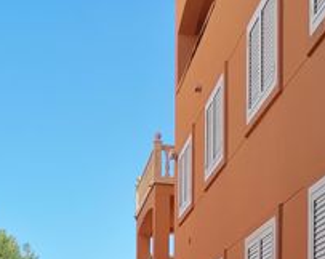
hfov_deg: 24.3
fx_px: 750
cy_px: 357
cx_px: 229
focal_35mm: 78
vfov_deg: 18.0
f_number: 1.8
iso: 50
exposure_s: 1/907
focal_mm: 4.75
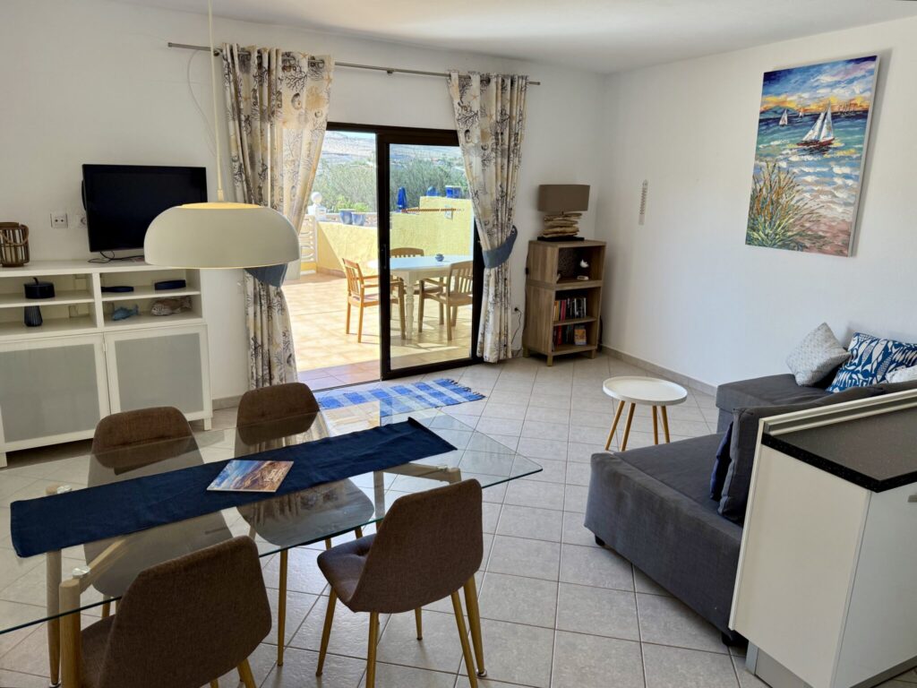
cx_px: 458
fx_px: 636
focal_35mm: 24
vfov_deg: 56.8
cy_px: 344
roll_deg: -1.1
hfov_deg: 71.6
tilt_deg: -12.7
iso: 100
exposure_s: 1/414
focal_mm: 6.76
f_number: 1.78
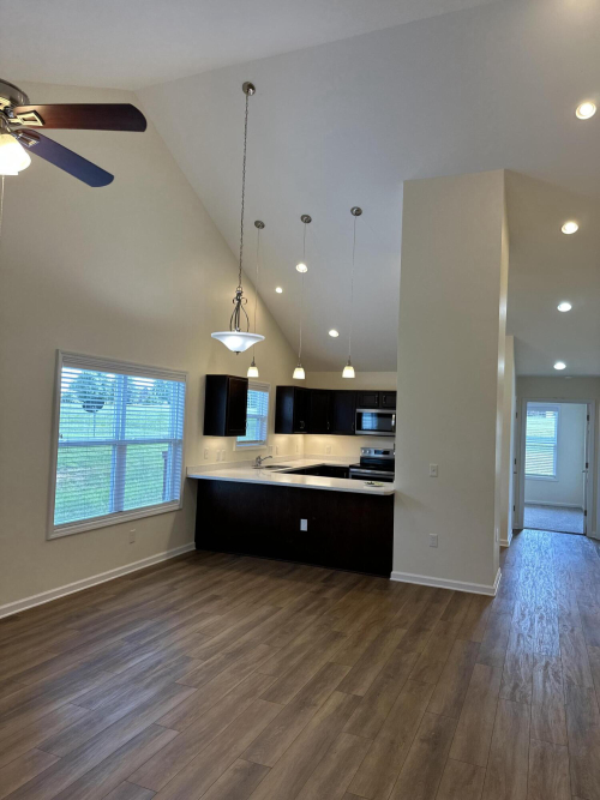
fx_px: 555
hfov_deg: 56.8
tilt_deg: +1.8
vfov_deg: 71.6
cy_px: 400
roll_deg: -3.1
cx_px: 300
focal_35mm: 24
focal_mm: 6.86
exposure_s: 1/120
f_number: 1.78
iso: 80
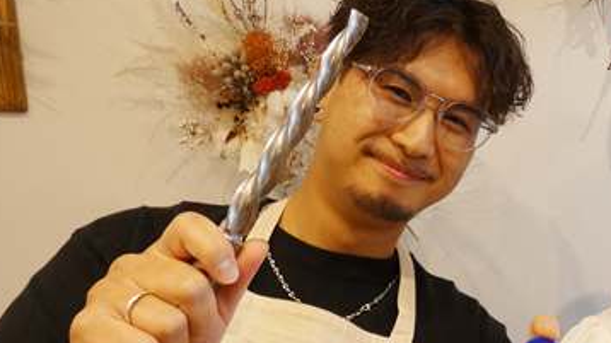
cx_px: 521
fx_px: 632
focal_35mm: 39
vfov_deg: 30.3
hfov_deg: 47.6
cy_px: 206
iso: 125
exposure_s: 1/60
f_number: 2.8
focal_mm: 3.6
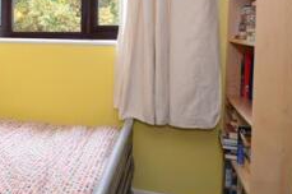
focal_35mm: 43
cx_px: -60
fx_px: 348
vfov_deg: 30.3
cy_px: 36
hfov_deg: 35.5
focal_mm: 10
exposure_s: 1/10
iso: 200
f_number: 4
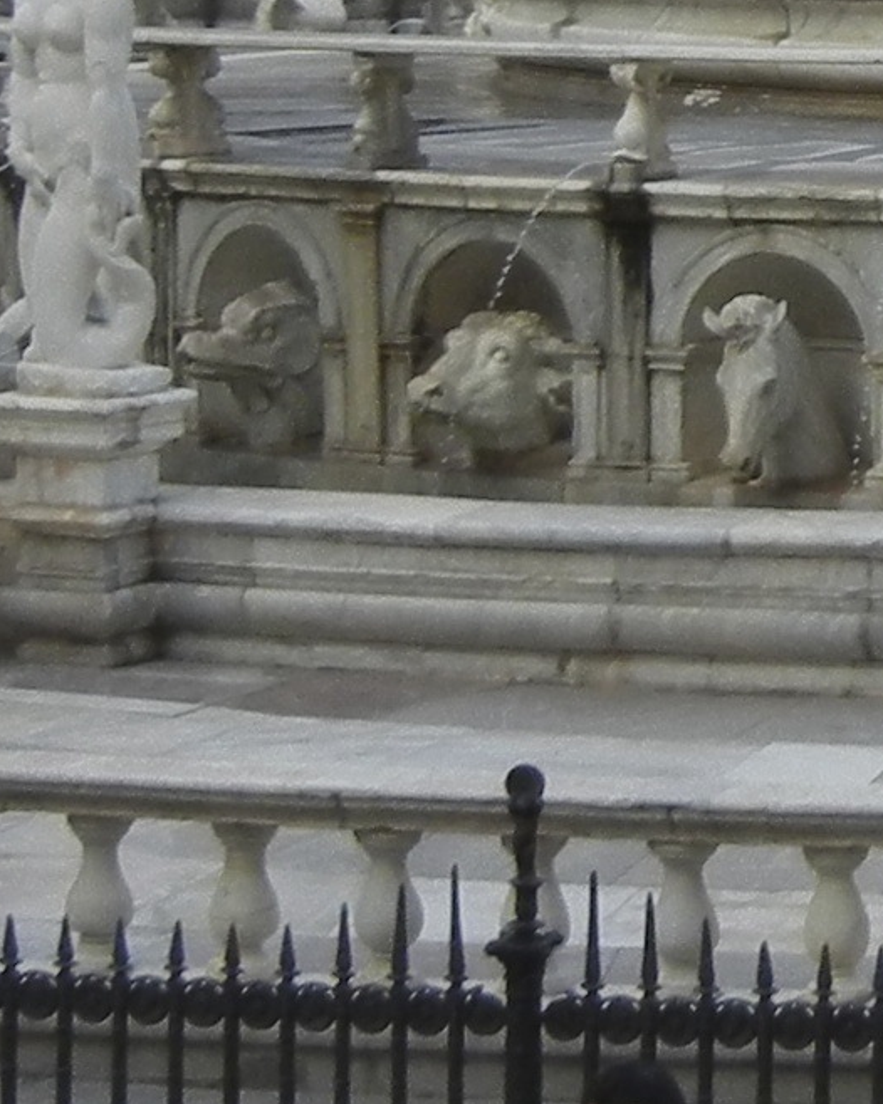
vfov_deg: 10.8
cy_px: 57
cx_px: 1472
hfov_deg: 8.4
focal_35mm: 178
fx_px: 5817
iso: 160
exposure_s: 1/504
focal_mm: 5.4
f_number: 3.5
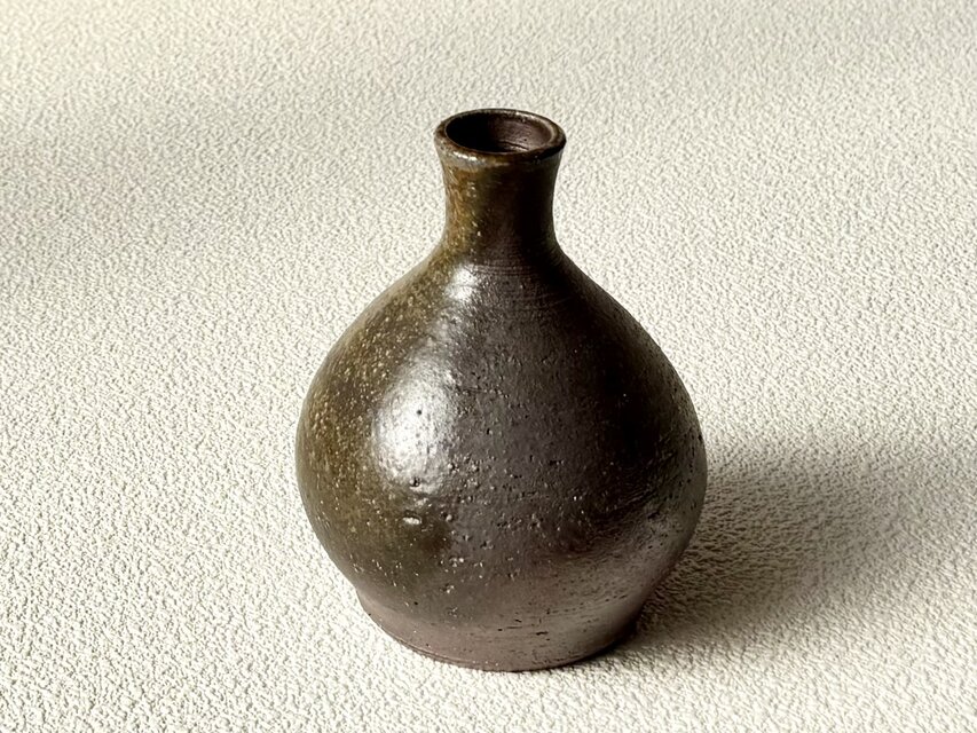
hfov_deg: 67.3
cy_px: 366
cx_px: 488
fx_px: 734
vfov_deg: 53.1
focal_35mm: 26
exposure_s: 1/4425
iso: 50
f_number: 1.6
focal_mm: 5.96
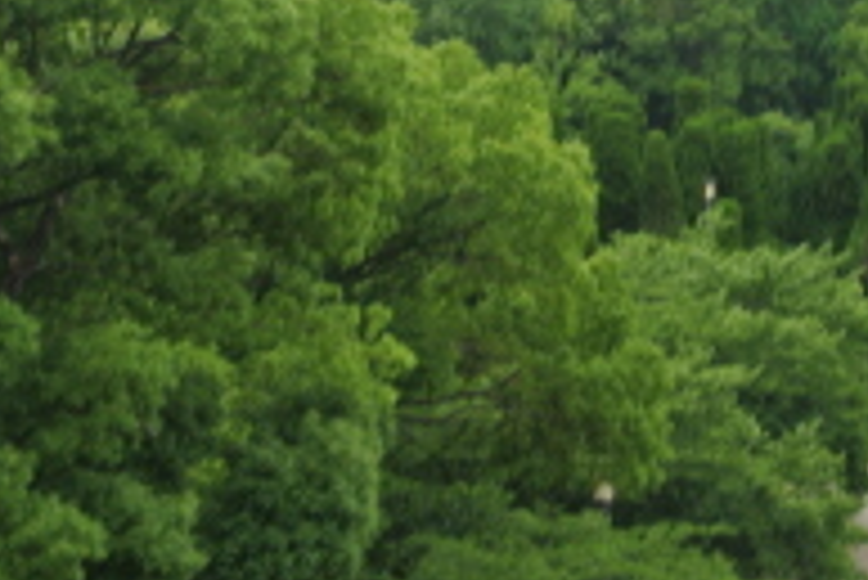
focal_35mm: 222
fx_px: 5357
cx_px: 1030
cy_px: -207
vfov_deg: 6.1
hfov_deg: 9.2
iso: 100
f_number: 5.6
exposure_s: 1/250
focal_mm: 30
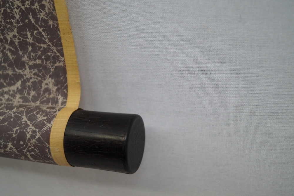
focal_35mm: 39
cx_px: 147
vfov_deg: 34.2
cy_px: 98
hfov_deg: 49.6
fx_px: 318
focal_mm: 26
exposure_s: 1/160
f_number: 4.5
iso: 1000
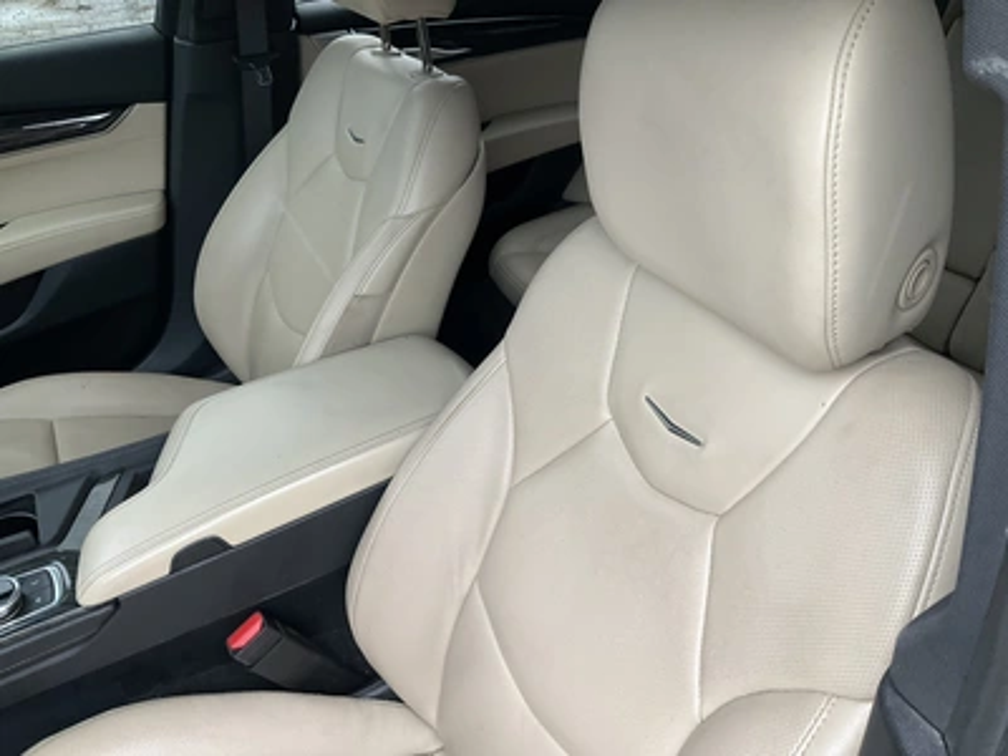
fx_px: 844
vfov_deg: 48.2
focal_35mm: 29
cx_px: 504
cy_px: 378
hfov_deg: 61.7
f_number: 1.8
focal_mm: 3
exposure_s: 1/102
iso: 64
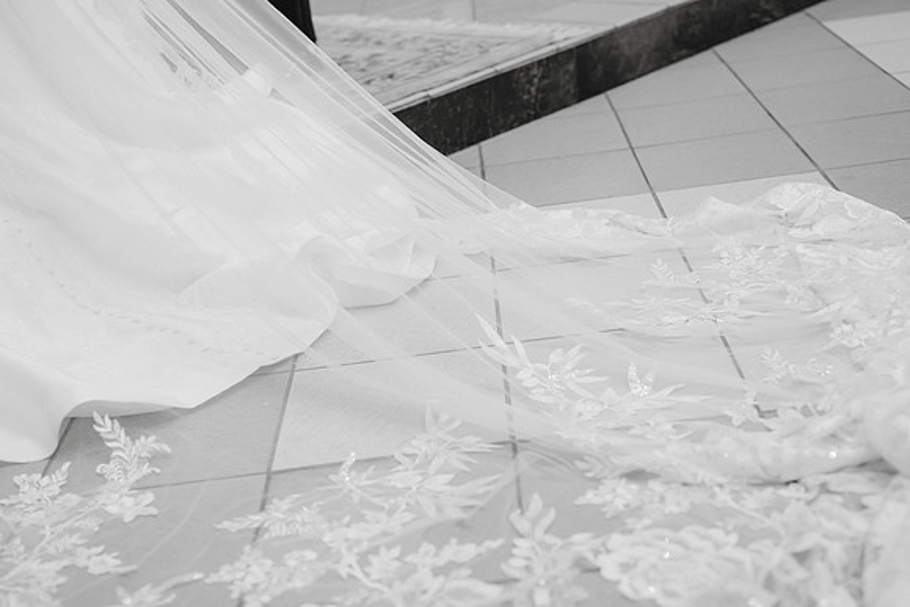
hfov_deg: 36.7
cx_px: 452
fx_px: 1370
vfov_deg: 25.0
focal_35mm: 54
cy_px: 304
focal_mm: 50
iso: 800
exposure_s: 1/125
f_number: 2.8
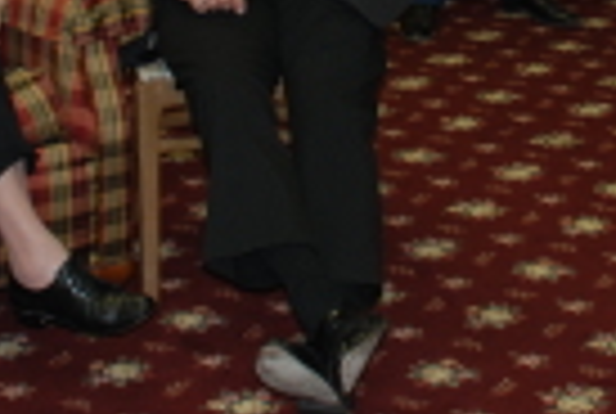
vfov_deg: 12.4
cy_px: -176
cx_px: 405
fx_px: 1818
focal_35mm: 106
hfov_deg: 19.2
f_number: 3.8
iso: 200
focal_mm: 20
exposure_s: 1/60
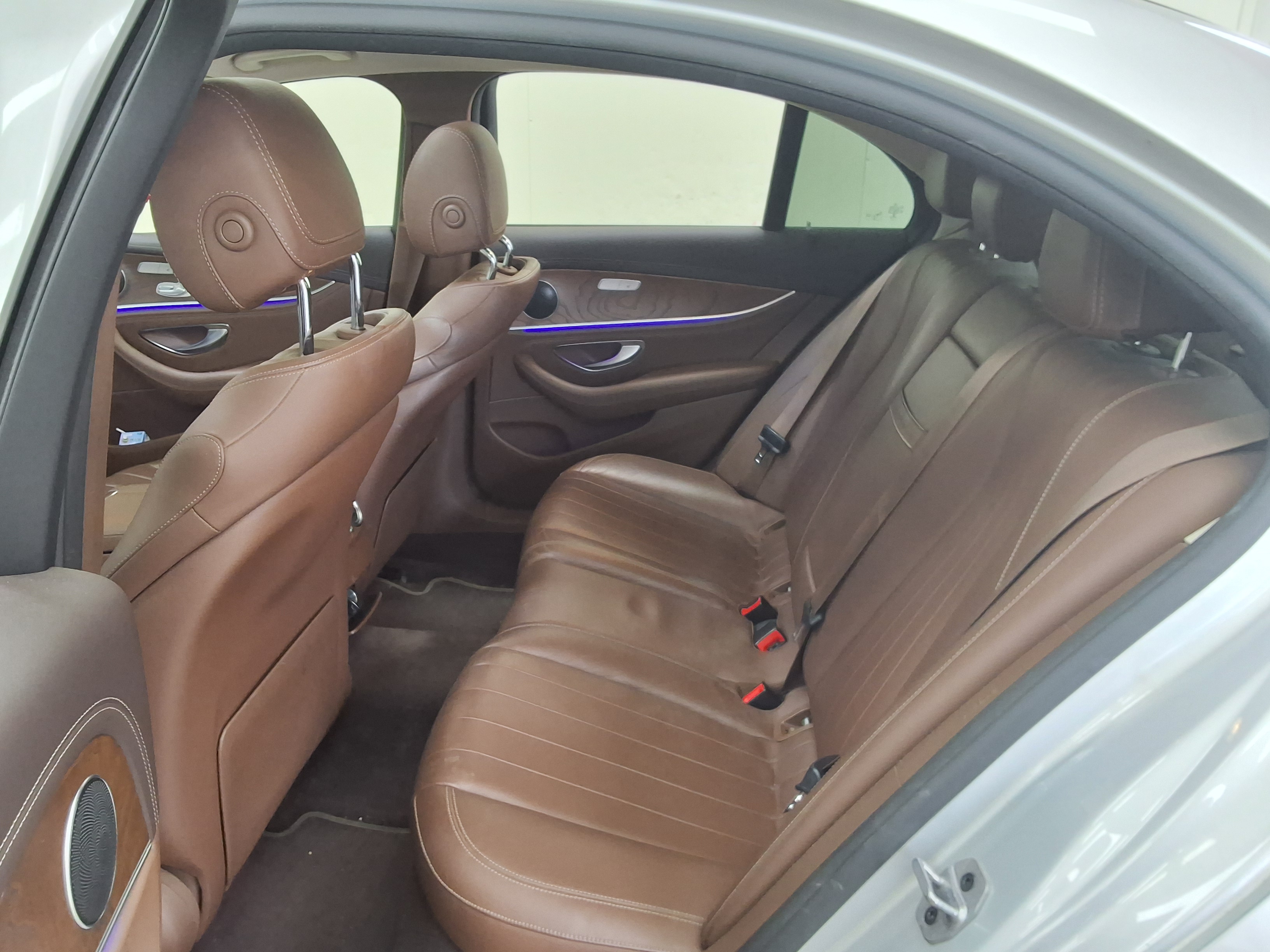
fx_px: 1027
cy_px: 476
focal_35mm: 28
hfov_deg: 63.4
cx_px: 635
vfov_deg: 49.7
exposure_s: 1/40
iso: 64
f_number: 1.9
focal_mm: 2.91
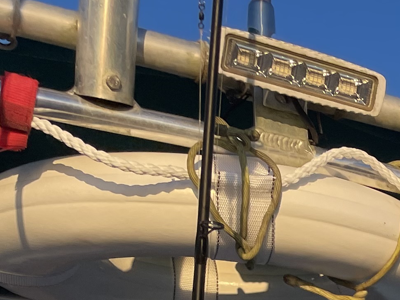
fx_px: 1248
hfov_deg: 15.8
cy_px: 581
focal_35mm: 108
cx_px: 699
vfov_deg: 12.3
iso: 32
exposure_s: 1/1642
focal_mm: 4.2
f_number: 1.6
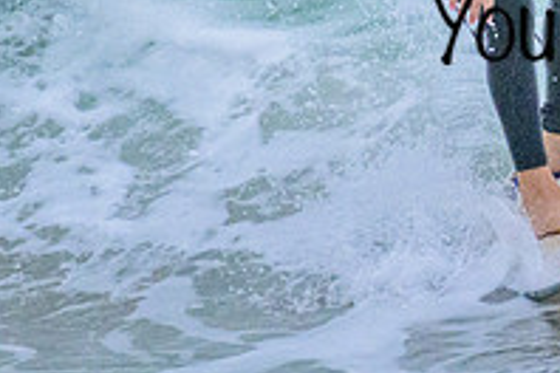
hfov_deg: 0.6
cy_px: -85
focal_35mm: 3224
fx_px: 50147
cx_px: 758
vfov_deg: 0.4
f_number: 11
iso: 3200
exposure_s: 1/2000
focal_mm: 800
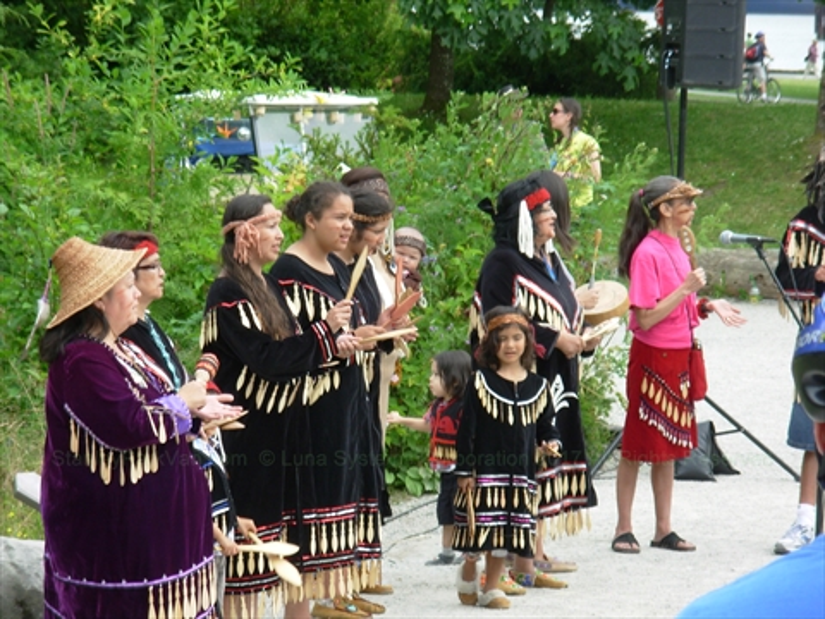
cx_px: 412
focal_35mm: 180
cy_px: 310
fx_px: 4290
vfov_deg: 8.2
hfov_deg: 11.0
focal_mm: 29.8
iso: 50
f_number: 5
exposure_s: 1/144
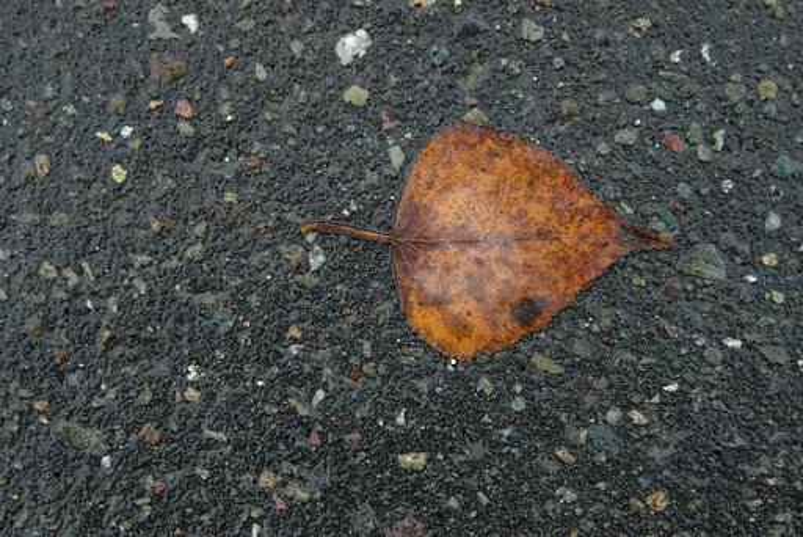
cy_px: 268
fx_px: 2109
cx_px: 402
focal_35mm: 94
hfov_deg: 21.6
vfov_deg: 14.5
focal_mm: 63
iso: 400
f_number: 3.5
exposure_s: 1/160
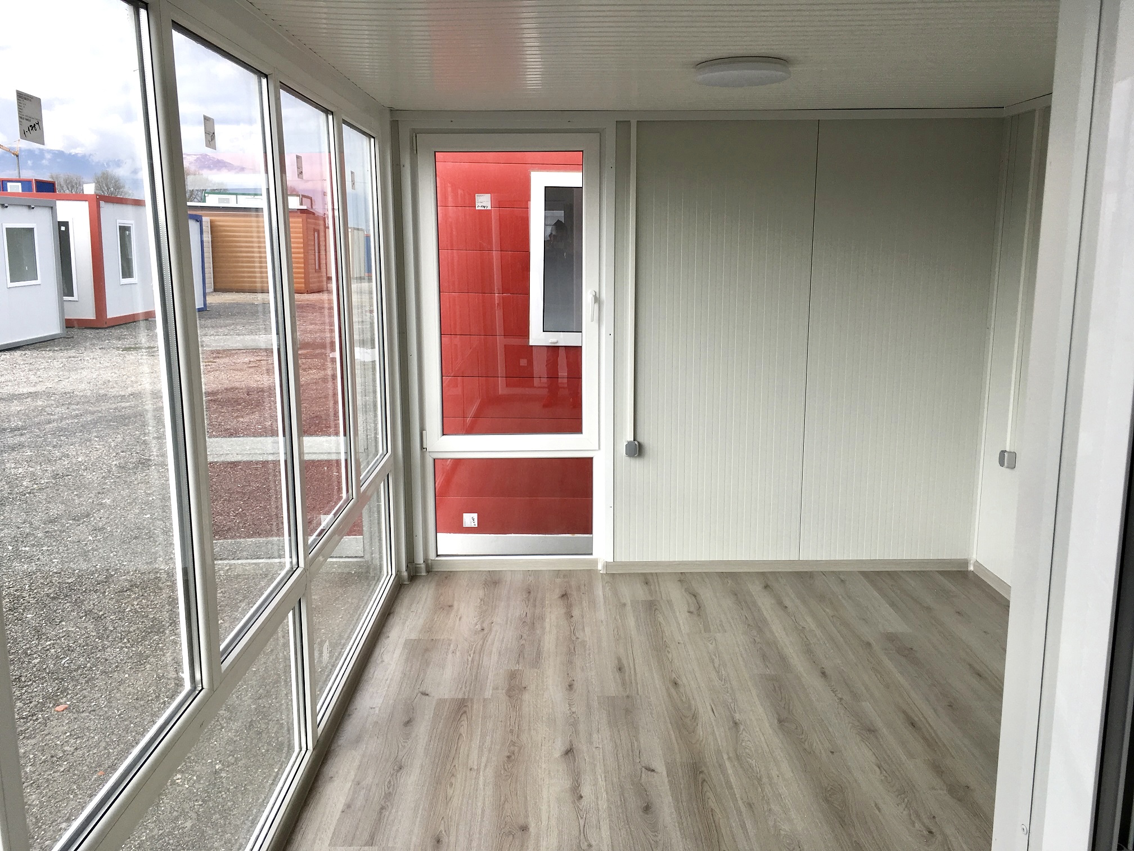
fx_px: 950
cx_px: 567
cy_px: 426
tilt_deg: -11.9
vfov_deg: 48.2
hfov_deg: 61.7
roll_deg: +0.9
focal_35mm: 29
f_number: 2.2
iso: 25
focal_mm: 4.15
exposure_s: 1/569
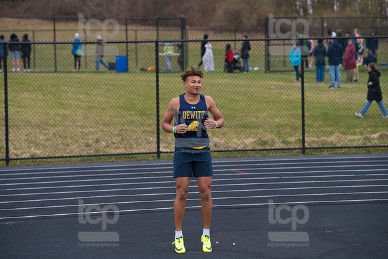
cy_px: 130
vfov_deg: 9.2
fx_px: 1617
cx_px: 194
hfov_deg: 13.7
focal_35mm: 150
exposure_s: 1/2000
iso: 2000
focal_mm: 150
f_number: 5
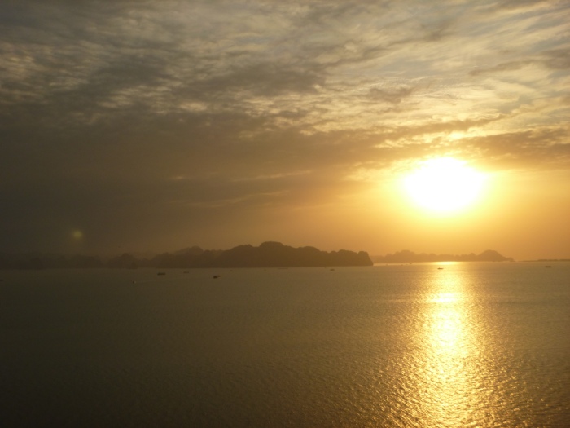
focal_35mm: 50
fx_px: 823
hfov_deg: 38.2
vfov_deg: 29.1
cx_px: 285
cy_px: 214
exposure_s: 1/640
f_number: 4.9
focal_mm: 9
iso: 100
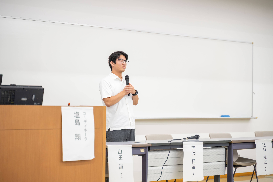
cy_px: 96
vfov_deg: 16.6
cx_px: 135
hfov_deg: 24.8
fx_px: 621
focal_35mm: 82
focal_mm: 75
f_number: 2.8
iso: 100
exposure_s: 1/100
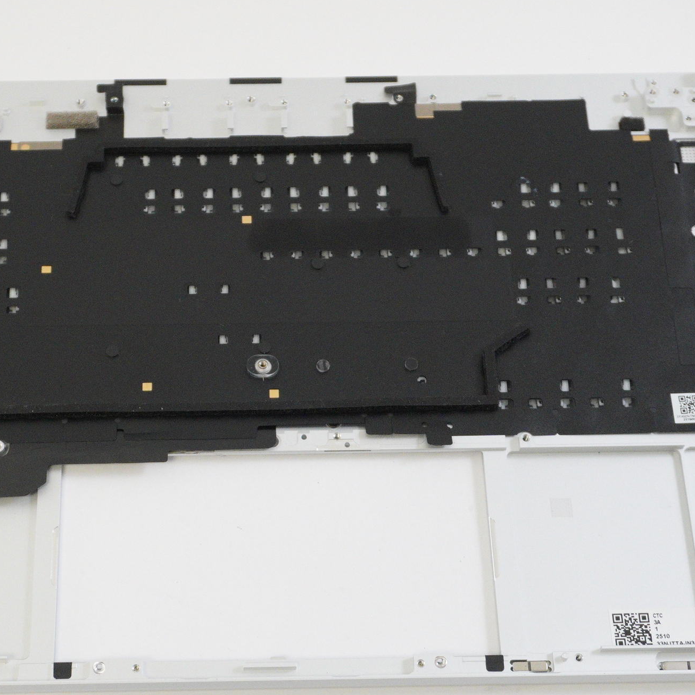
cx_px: 259
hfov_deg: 26.1
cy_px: 370
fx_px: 1495
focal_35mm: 66
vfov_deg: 26.2
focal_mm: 27
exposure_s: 1/200
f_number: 5.6
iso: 4000
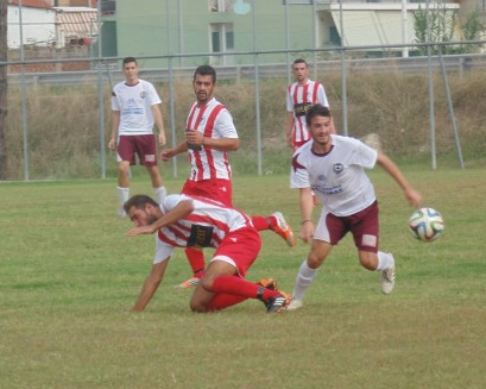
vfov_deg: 5.2
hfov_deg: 6.5
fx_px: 4300
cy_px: 236
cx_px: 210
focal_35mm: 299
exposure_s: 1/250
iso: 80
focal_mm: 34.2
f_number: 5.4
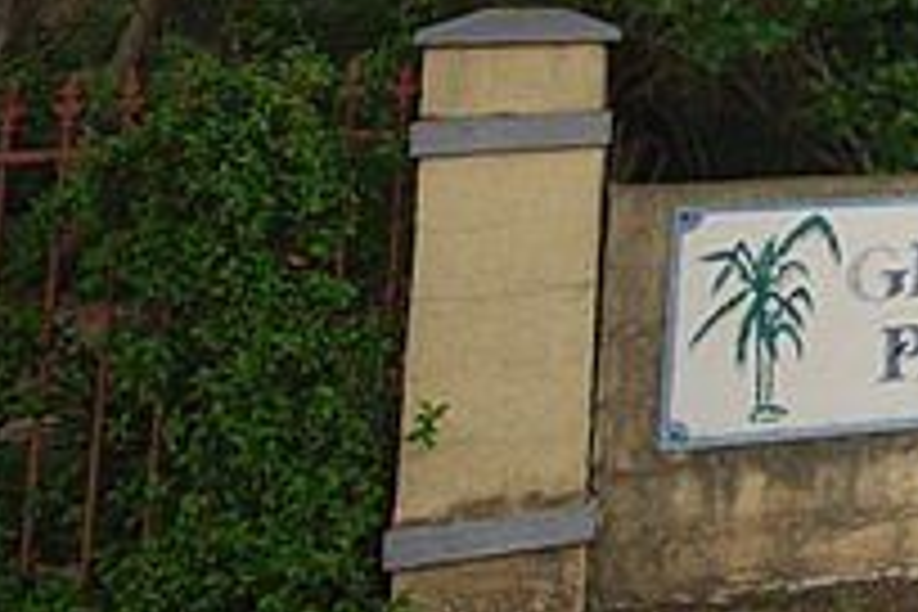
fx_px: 1683
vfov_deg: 18.5
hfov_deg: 23.7
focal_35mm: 66
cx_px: 1408
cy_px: -279
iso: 110
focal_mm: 14
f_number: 5.6
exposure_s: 1/125
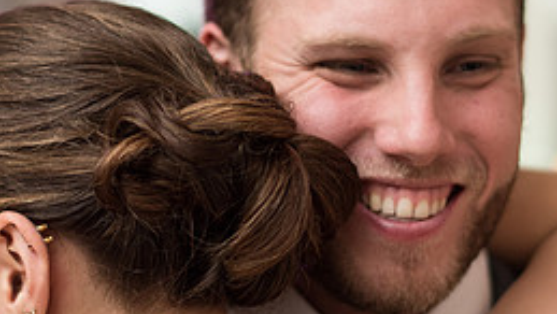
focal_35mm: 158
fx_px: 2335
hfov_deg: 13.6
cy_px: 43
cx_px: 270
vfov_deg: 7.7
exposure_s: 1/200
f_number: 2
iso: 500
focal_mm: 58
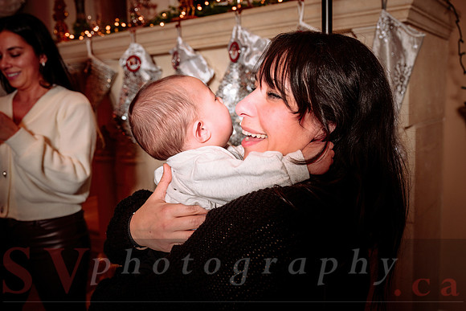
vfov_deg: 38.9
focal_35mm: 34
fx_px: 440
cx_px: 233
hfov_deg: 55.8
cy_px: 156
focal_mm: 34
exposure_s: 1/60
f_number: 5
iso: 200
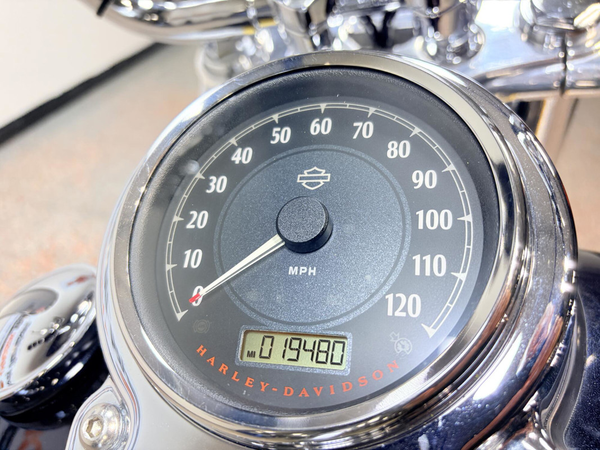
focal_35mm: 26
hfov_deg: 67.3
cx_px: 300
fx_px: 451
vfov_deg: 53.1
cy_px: 225
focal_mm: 5.96
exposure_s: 1/220
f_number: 1.6
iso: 125
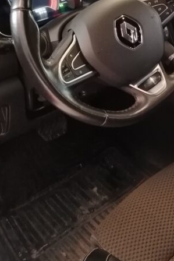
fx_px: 413
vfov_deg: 34.3
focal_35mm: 57
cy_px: 65
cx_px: 208
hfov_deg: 22.0
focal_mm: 5.25
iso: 1997
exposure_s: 1/25
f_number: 1.75
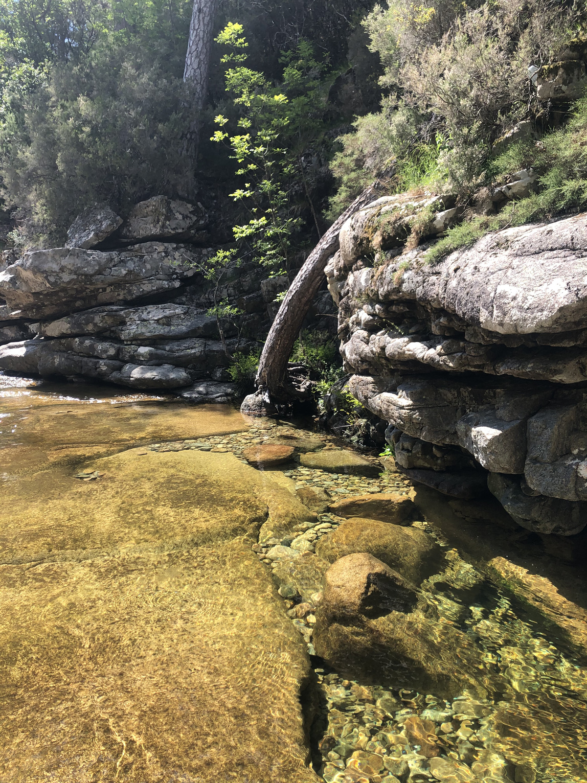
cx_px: 294
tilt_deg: -8.1
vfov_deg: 63.4
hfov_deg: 49.7
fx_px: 633
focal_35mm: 28
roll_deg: -0.2
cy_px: 392
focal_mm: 4
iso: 20
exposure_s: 1/516
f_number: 1.8
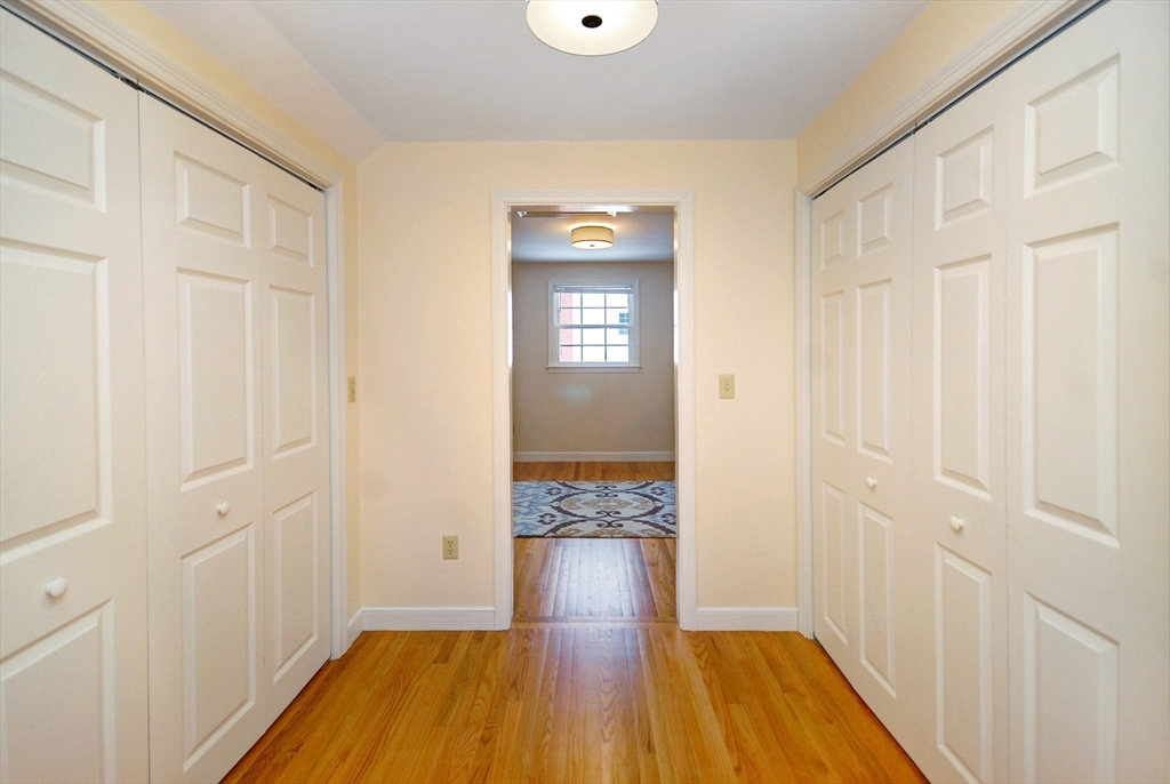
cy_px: 392
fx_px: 488
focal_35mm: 15
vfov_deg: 77.5
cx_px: 585
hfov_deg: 100.3
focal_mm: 10
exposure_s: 1/60
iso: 400
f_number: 4.5
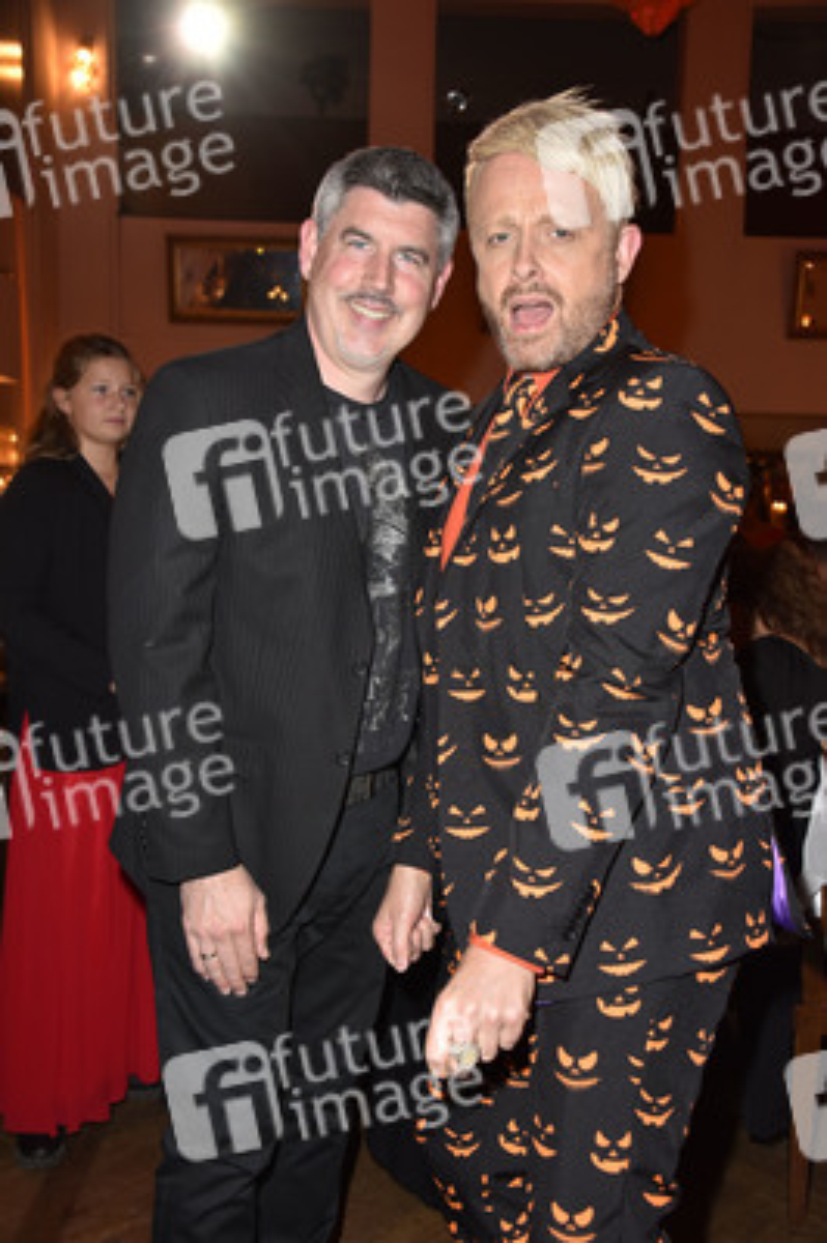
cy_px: 622
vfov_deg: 48.5
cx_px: 414
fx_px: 1381
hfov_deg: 33.3
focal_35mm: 40
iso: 1250
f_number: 5.6
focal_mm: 40
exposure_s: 1/80
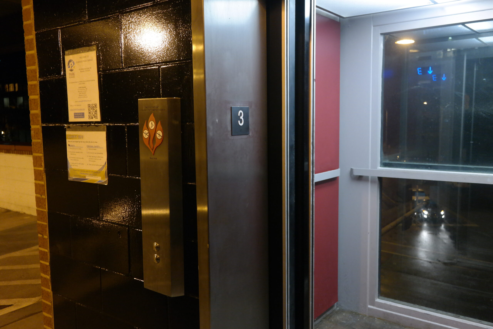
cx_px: 246
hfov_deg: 61.9
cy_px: 164
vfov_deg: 43.6
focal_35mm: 30
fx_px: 411
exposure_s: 1/40
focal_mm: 20
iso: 1600
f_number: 3.5
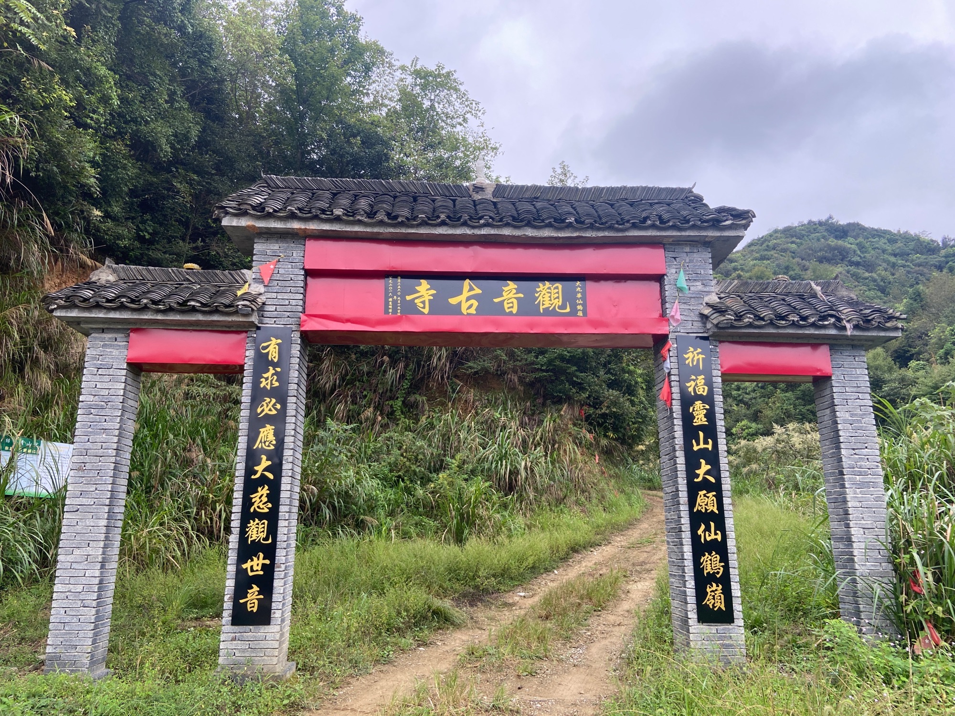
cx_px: 478
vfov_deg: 53.1
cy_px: 358
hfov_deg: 67.3
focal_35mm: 26
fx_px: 717
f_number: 1.8
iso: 32
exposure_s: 1/256
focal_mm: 4.25
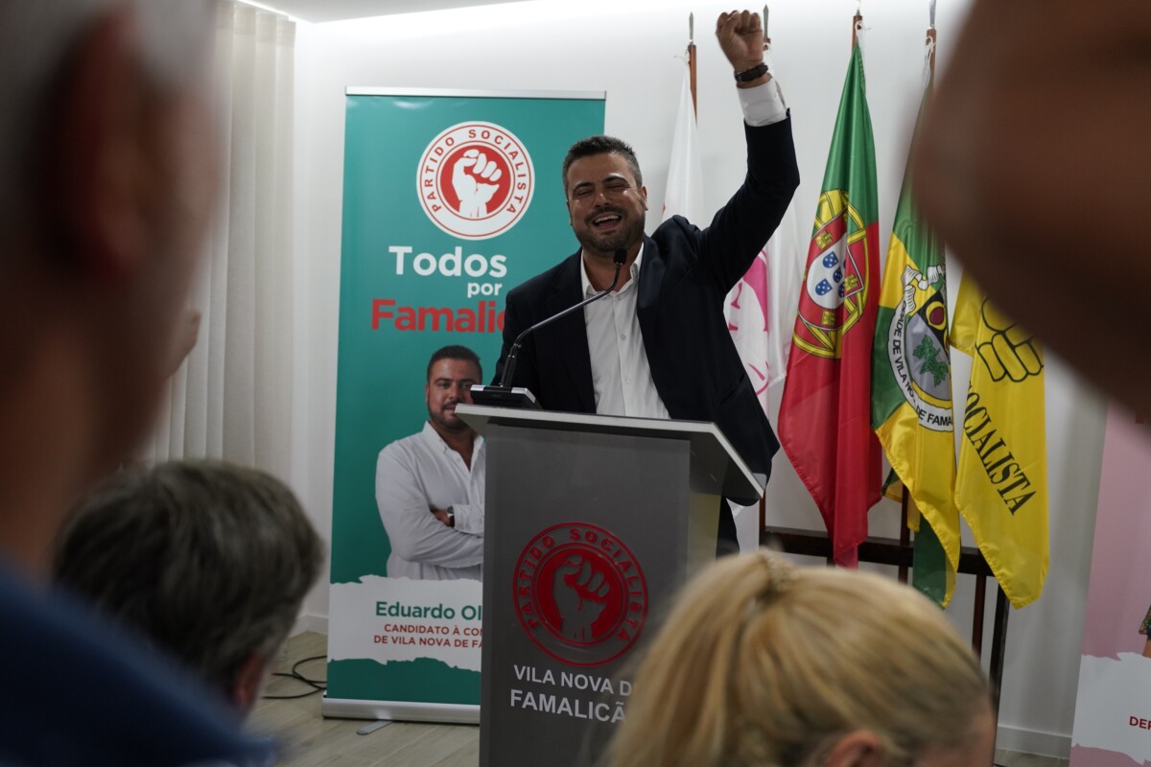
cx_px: 576
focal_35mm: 40
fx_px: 1279
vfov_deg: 33.4
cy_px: 384
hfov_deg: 48.5
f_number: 3.5
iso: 1600
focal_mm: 40
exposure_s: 1/250
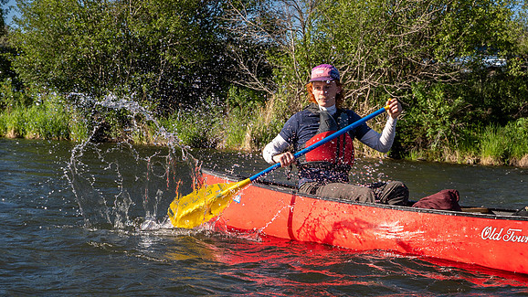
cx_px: 344
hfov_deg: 27.7
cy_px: 229
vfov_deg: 15.8
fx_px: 1064
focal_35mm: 76
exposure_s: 1/400
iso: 100
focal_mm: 32
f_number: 7.1
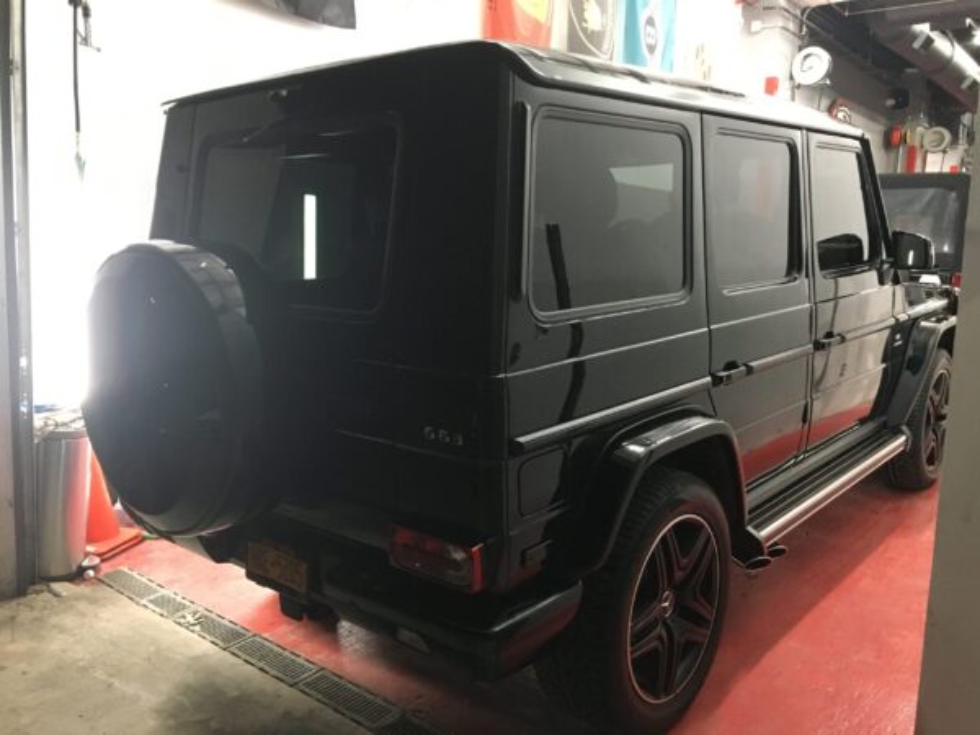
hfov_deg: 61.7
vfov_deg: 48.2
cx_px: 490
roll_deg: -1.8
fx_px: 821
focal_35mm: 29
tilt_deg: -8.2
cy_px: 368
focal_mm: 4.15
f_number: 2.2
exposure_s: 1/30
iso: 200
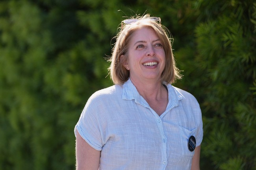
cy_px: 85
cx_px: 128
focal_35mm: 126
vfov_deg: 10.9
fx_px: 896
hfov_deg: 16.3
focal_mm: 126
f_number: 3.2
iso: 400
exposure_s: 1/3200
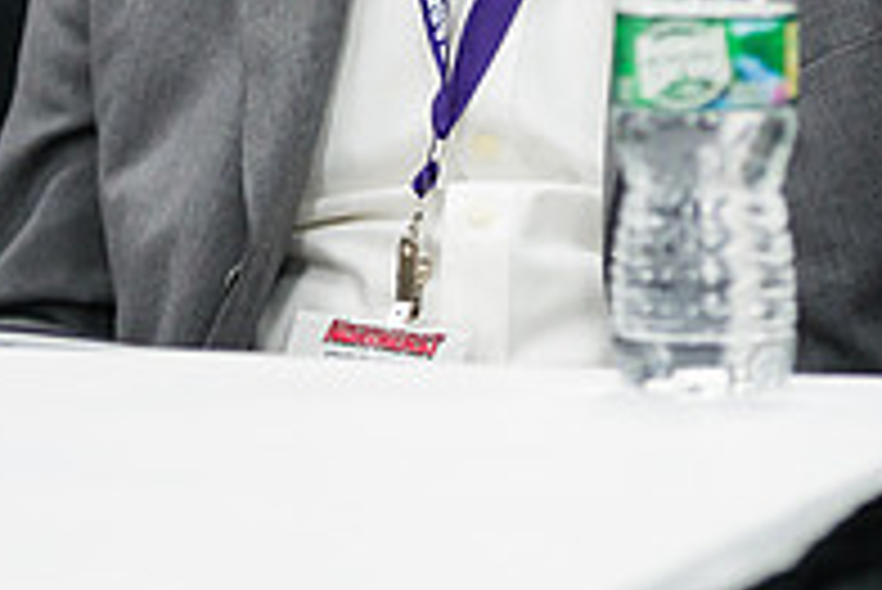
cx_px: 446
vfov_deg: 5.4
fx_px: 6227
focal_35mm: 254
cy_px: -257
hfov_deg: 8.1
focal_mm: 86
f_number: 3.2
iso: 1600
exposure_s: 1/250
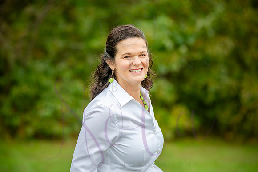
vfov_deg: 11.4
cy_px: 86
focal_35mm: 120
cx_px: 129
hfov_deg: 17.1
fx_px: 860
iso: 1000
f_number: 3.5
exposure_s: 1/800
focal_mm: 120
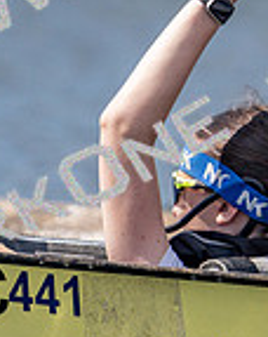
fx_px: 16414
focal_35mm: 1652
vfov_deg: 1.2
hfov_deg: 0.9
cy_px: 88
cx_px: 160
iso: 320
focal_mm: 433
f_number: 6.3
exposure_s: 1/2000
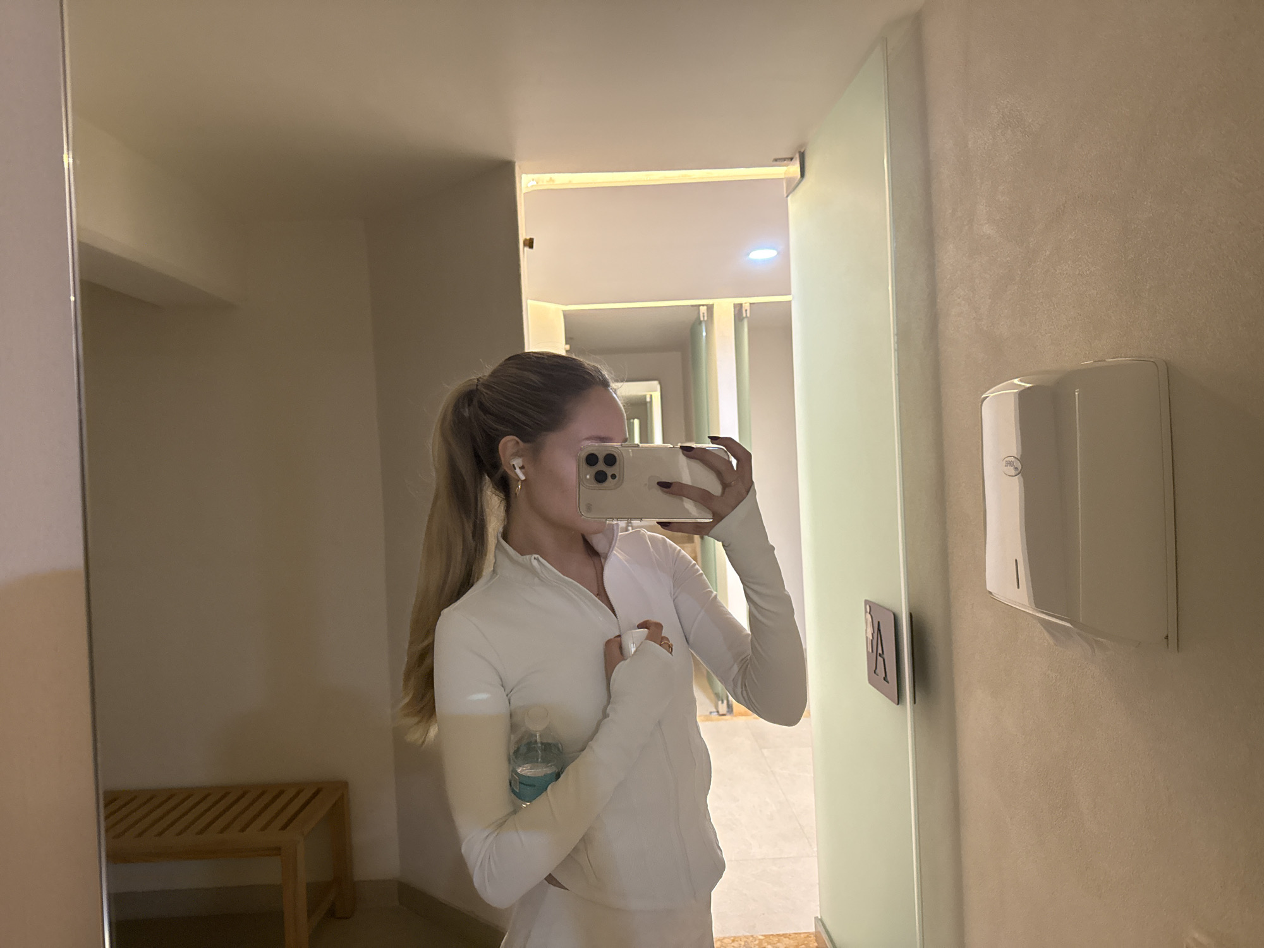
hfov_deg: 71.6
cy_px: 474
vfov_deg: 56.8
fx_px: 876
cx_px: 632
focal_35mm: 24
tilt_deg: -0.1
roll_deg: +3.4
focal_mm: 6.76
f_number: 1.78
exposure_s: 1/40
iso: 640
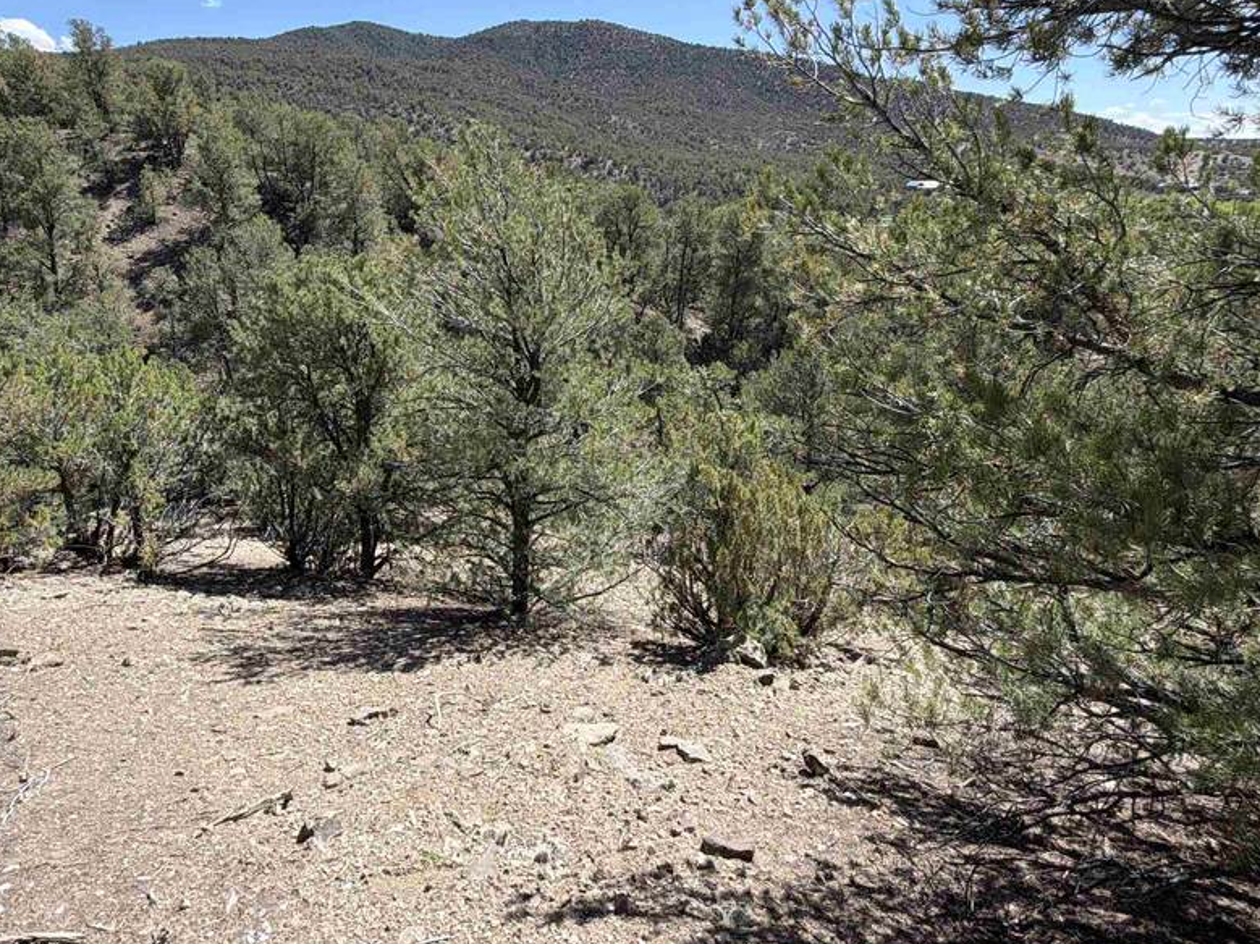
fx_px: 837
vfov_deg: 58.3
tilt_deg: -14.0
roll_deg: +1.7
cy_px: 370
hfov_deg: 73.5
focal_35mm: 23
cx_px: 535
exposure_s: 1/770
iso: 32
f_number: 2.2
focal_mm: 2.22
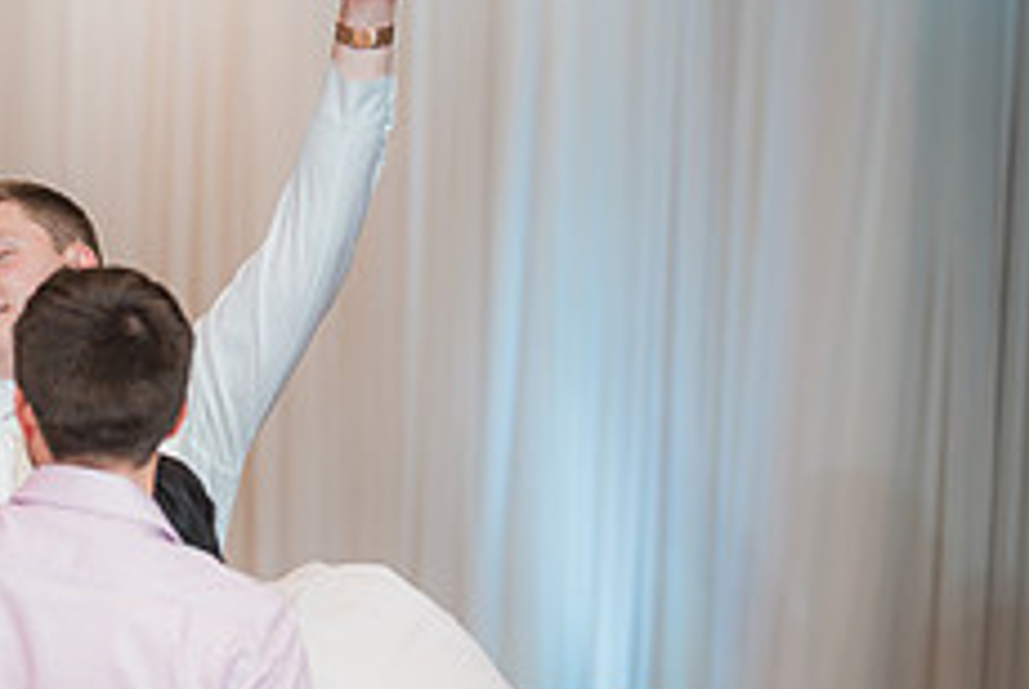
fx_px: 3606
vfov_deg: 10.9
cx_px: 139
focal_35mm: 126
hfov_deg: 16.1
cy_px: 602
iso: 80
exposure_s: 1/250
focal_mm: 50
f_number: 1.2
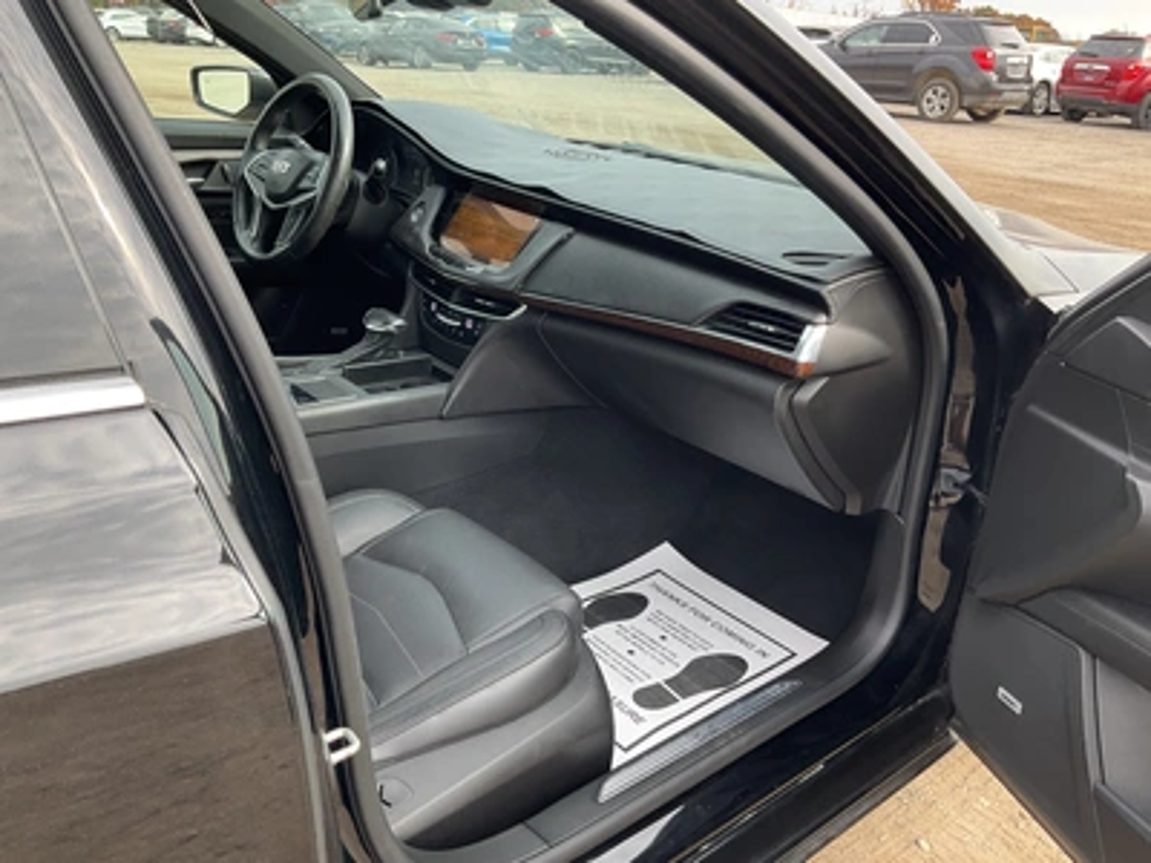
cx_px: 576
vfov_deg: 48.2
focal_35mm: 29
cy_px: 432
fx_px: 964
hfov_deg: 61.7
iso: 20
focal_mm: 3
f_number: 1.8
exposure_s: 1/176
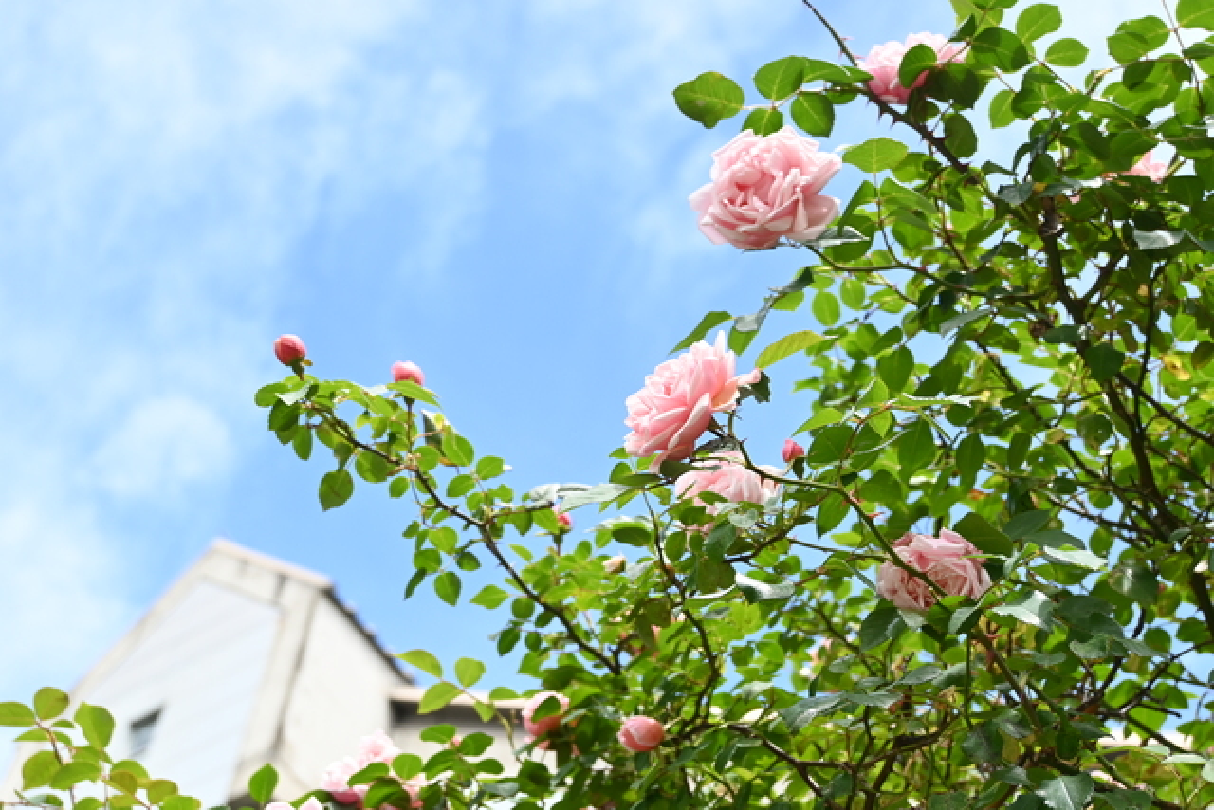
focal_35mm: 51
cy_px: 405
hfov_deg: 38.9
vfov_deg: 26.5
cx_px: 607
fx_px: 1720
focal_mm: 34
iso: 320
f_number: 5
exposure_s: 1/320
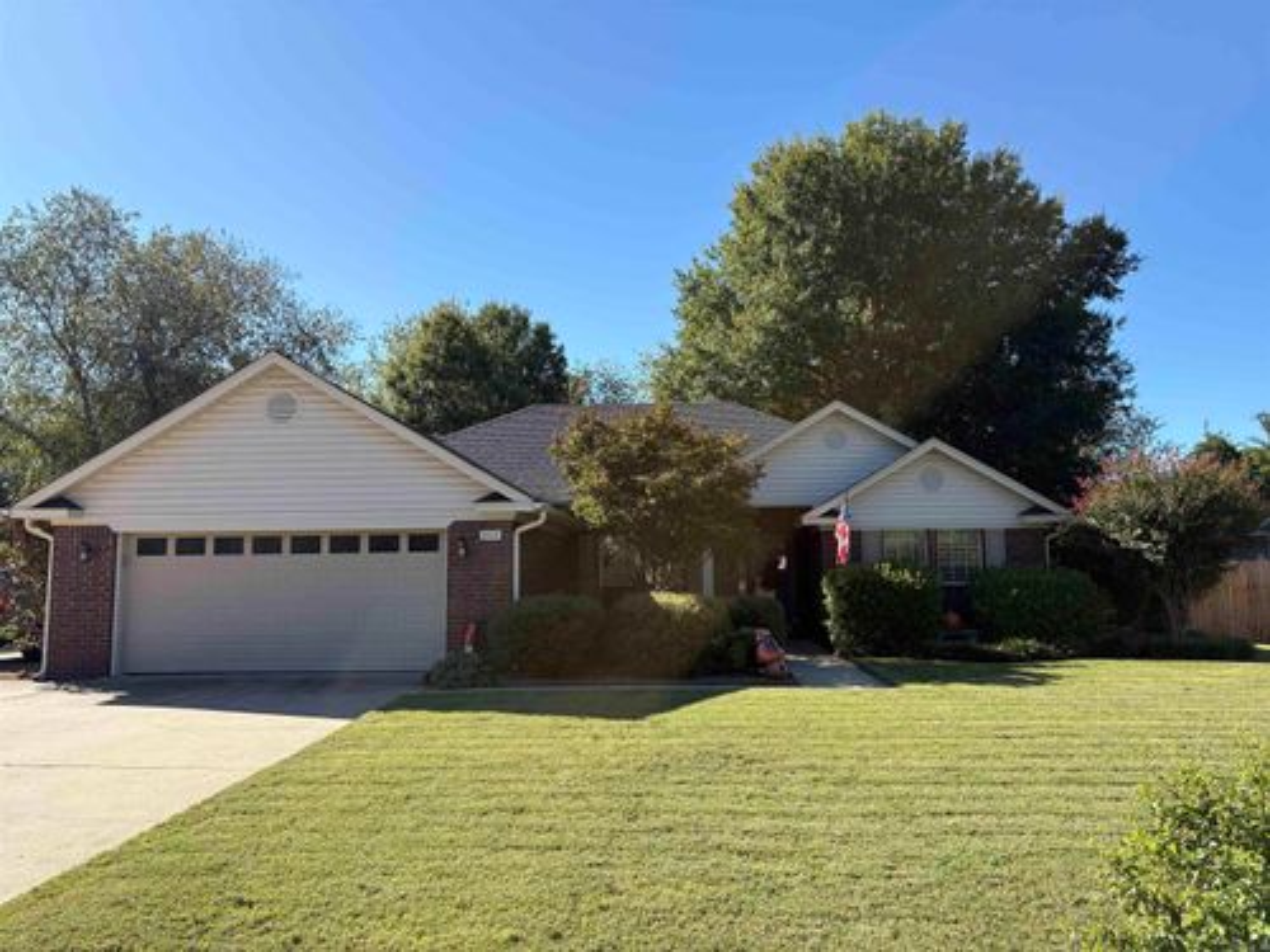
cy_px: 476
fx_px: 954
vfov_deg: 53.1
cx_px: 635
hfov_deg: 67.3
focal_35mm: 26
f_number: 1.6
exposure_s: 1/2141
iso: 50
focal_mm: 5.96
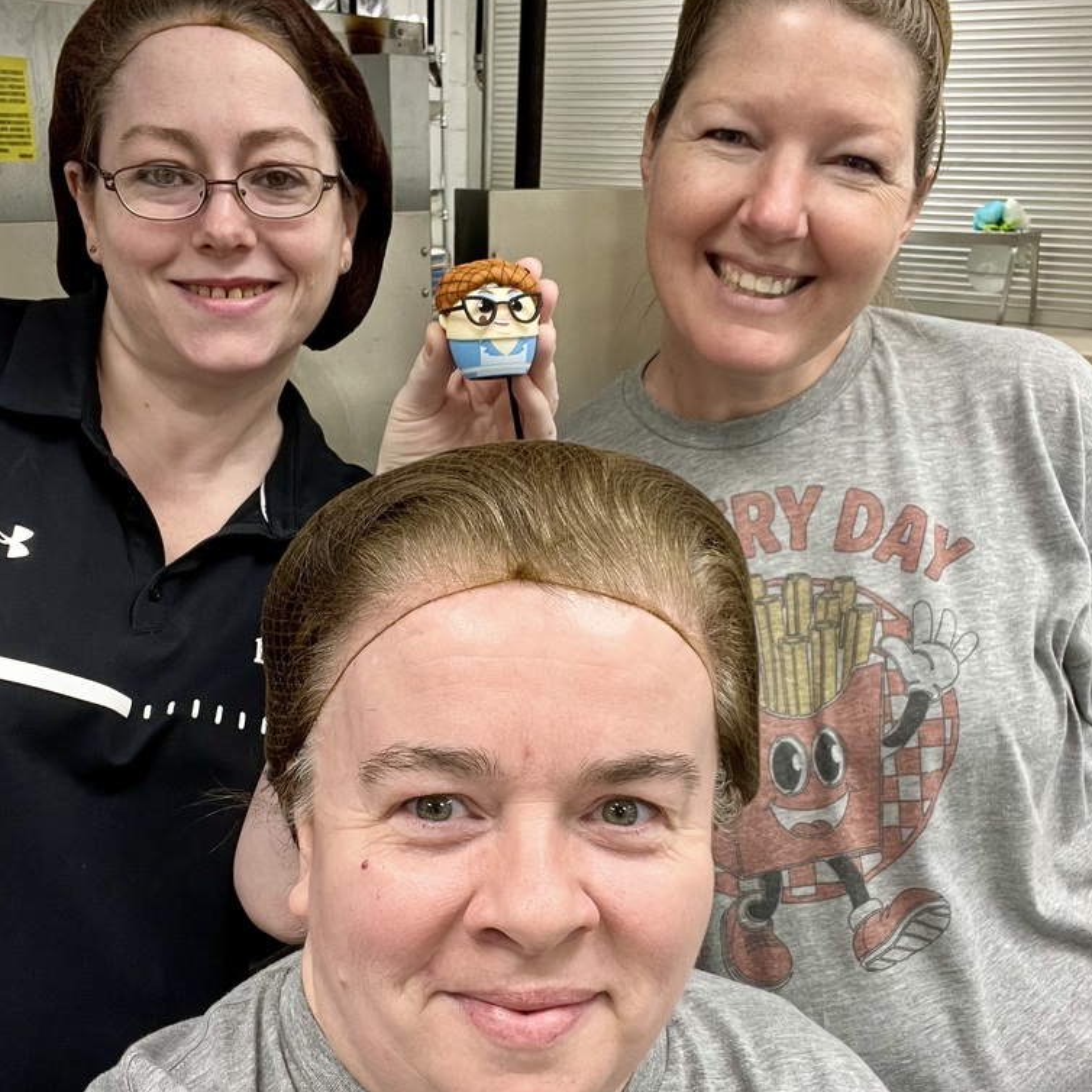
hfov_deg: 46.0
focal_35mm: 36
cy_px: 631
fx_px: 1285
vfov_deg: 45.9
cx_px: 545
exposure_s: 1/60
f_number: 2.2
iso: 100
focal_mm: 2.71
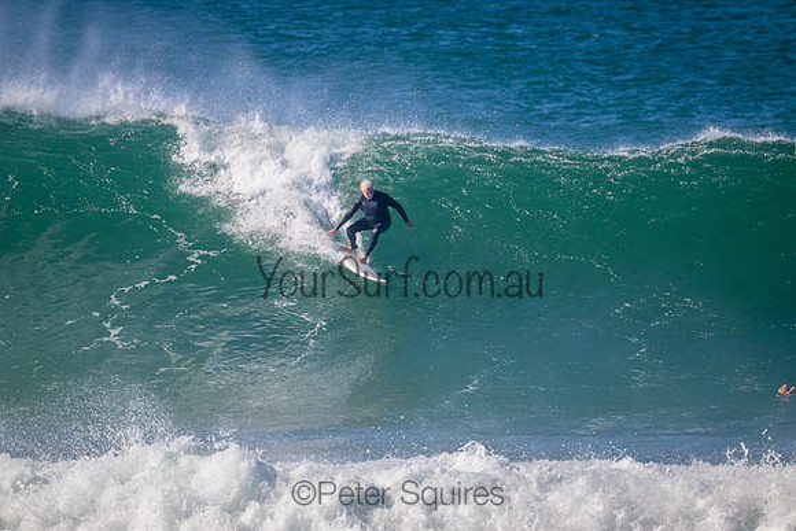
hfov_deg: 2.6
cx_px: 398
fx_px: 17692
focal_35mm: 800
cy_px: 266
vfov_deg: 1.7
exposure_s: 1/2000
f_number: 11
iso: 1800
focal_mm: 800
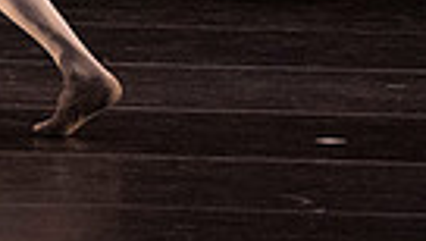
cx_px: -103
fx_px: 16507
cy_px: -321
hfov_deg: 1.5
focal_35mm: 1459
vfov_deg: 0.8
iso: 20000
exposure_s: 1/400
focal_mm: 327
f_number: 5.6
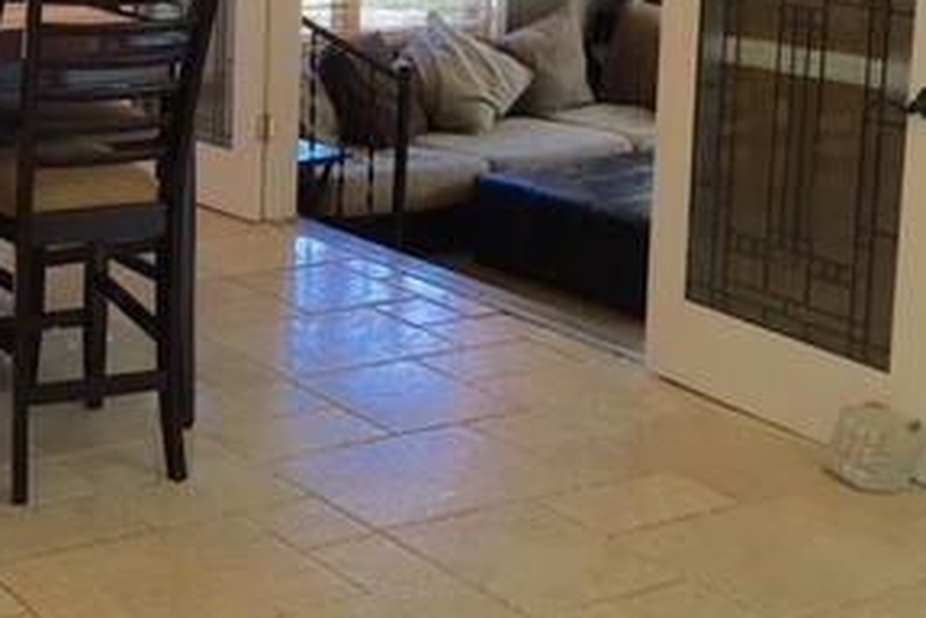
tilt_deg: -5.5
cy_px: -19
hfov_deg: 27.6
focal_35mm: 67
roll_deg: +0.2
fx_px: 1723
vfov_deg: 19.6
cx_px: -87
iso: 40
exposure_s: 1/15
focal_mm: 4.15
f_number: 2.2
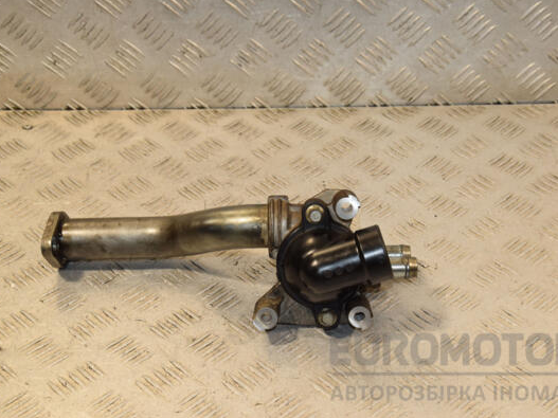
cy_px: 208
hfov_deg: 28.1
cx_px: 310
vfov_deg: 21.3
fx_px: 1112
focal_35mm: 69
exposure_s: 1/200
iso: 800
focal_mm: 42
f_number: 7.1
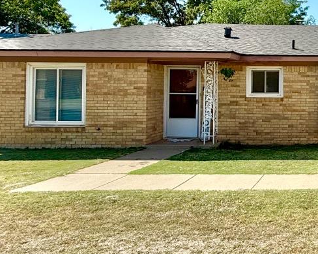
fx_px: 395
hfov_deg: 36.3
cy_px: 82
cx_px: 359
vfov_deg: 35.3
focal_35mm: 42
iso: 50
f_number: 2.2
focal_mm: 2.22
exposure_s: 1/2092
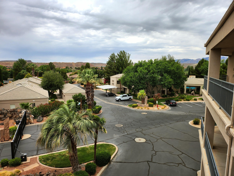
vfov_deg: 56.8
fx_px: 162
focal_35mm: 24
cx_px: 117
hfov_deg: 71.6
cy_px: 88
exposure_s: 1/3229
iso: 50
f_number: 1.8
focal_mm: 5
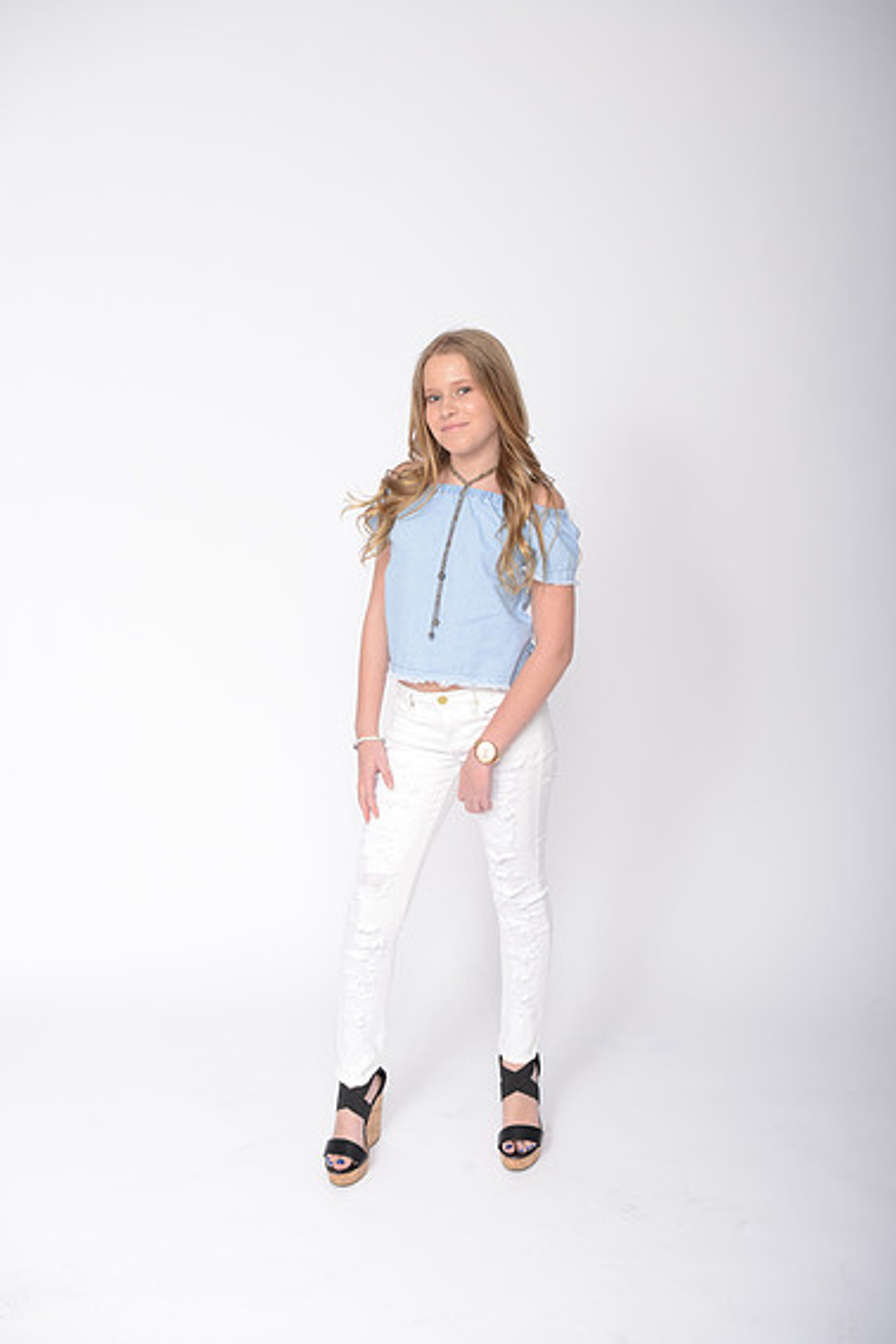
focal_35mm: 45
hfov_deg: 29.9
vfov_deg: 43.6
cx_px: 454
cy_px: 678
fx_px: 1680
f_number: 8
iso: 200
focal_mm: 44
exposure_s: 1/250
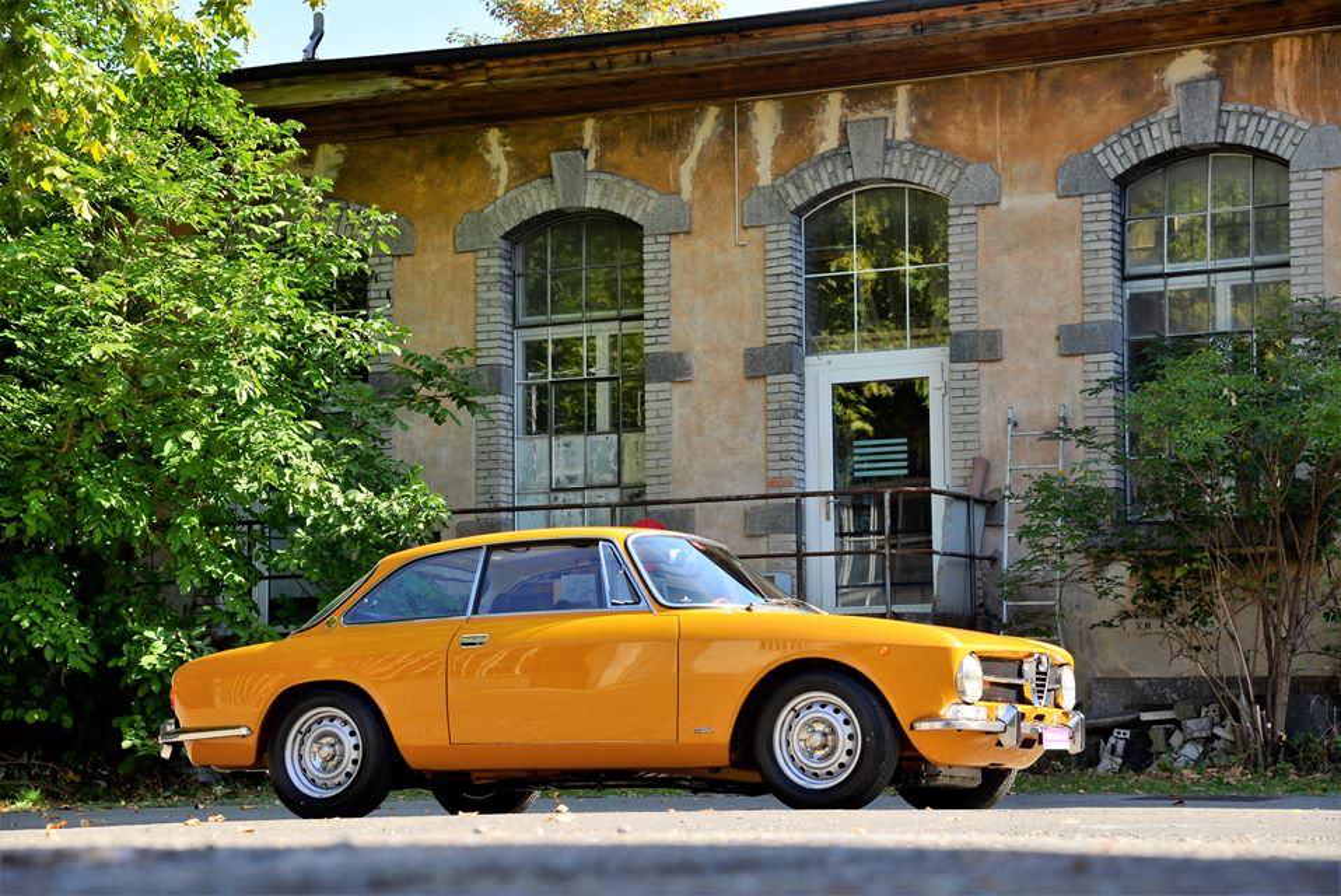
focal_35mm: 92
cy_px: 448
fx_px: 3429
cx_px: 670
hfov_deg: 22.1
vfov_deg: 14.9
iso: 200
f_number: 8
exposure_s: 1/200
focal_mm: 92
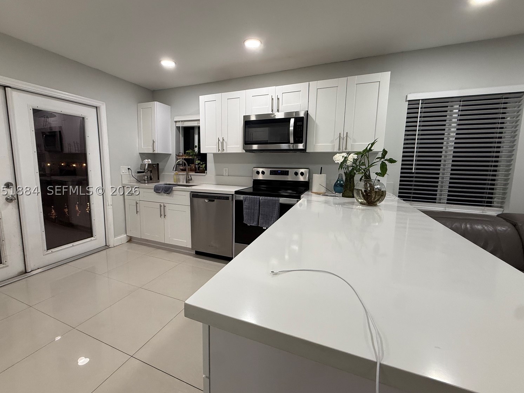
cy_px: 191
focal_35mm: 15
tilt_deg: -7.9
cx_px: 247
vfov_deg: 81.7
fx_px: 227
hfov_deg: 98.1
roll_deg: -1.2
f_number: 2.2
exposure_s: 1/120
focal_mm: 2.22
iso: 200
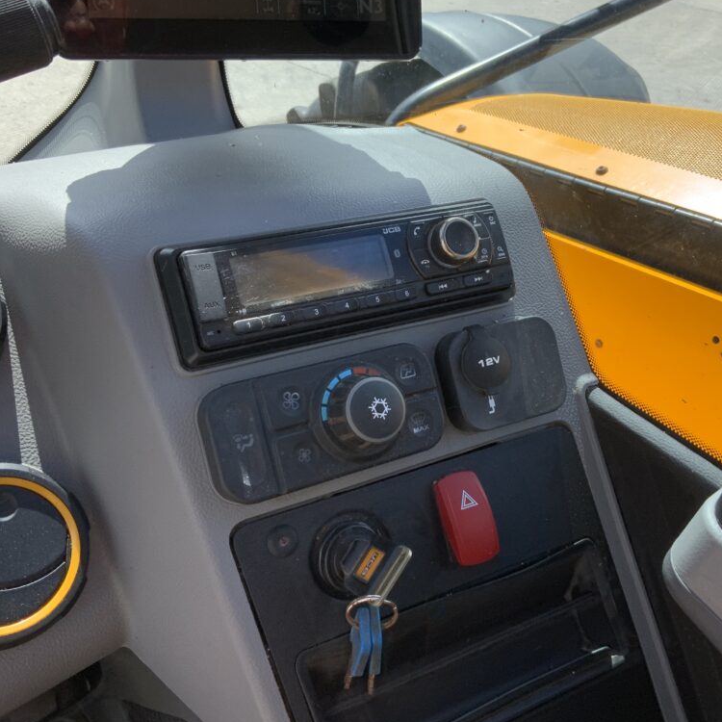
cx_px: 415
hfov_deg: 47.1
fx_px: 826
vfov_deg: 47.2
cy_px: 356
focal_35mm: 35
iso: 16
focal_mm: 3
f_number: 1.8
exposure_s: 1/719
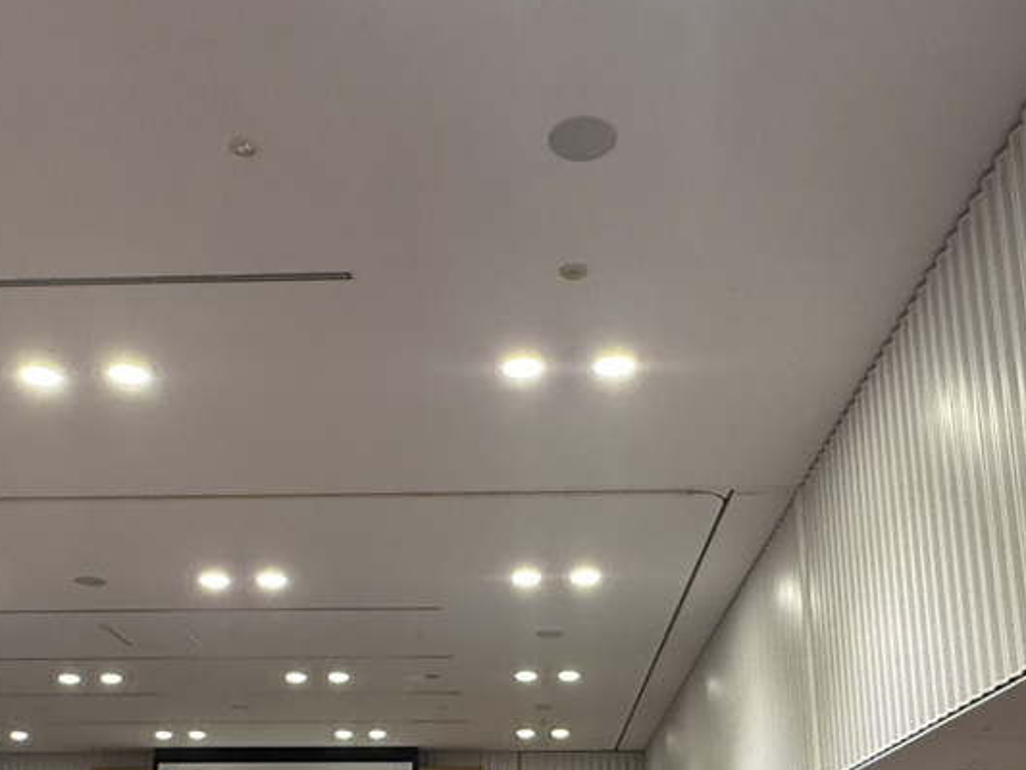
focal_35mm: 42
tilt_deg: +14.3
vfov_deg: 33.3
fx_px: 1245
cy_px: 624
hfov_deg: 44.8
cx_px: 479
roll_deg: -0.8
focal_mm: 2.22
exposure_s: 1/120
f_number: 2.2
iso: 250
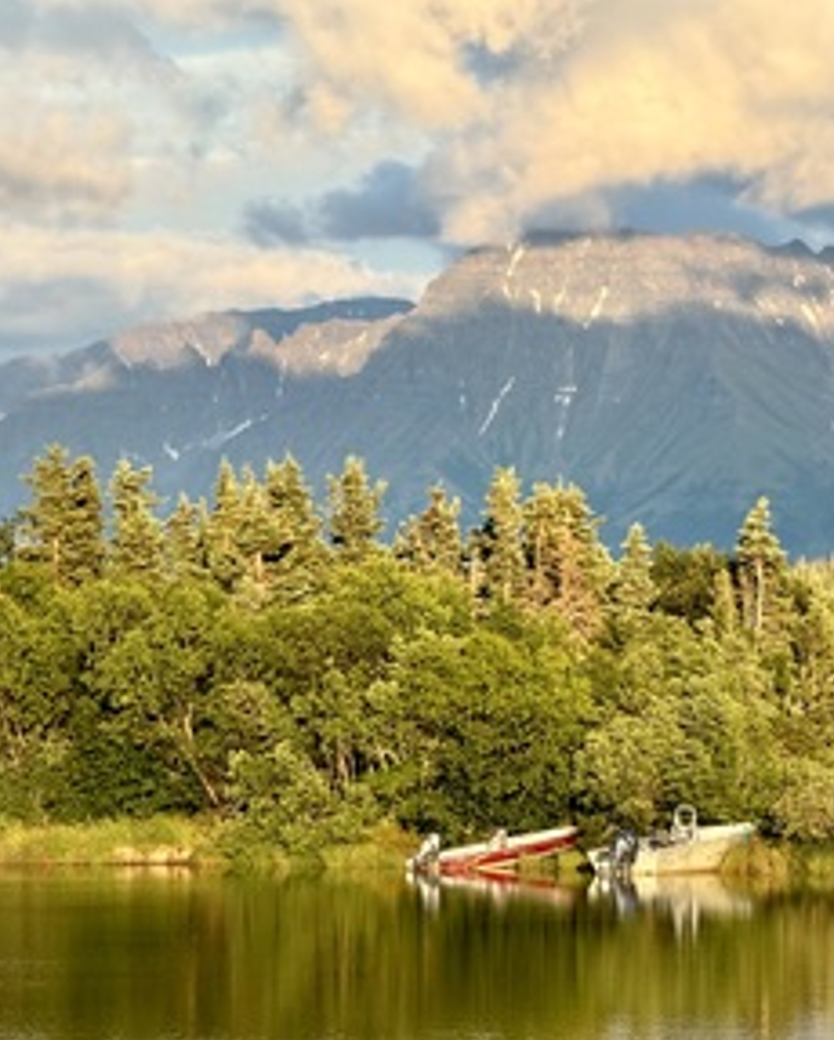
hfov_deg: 7.3
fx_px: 6534
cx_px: 573
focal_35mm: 212
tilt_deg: +1.8
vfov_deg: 9.1
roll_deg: +0.3
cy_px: 417
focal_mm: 15.66
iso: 50
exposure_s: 1/261
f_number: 2.8
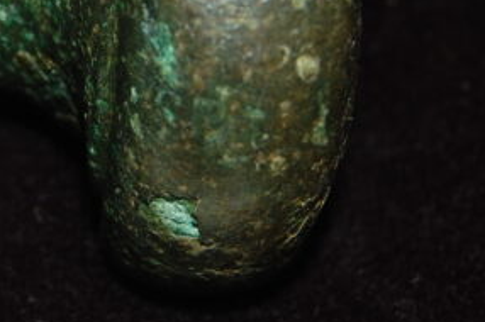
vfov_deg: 7.9
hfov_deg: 11.9
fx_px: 2315
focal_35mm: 172
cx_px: 25
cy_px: 42
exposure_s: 1/125
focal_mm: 32
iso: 200
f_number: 5.6
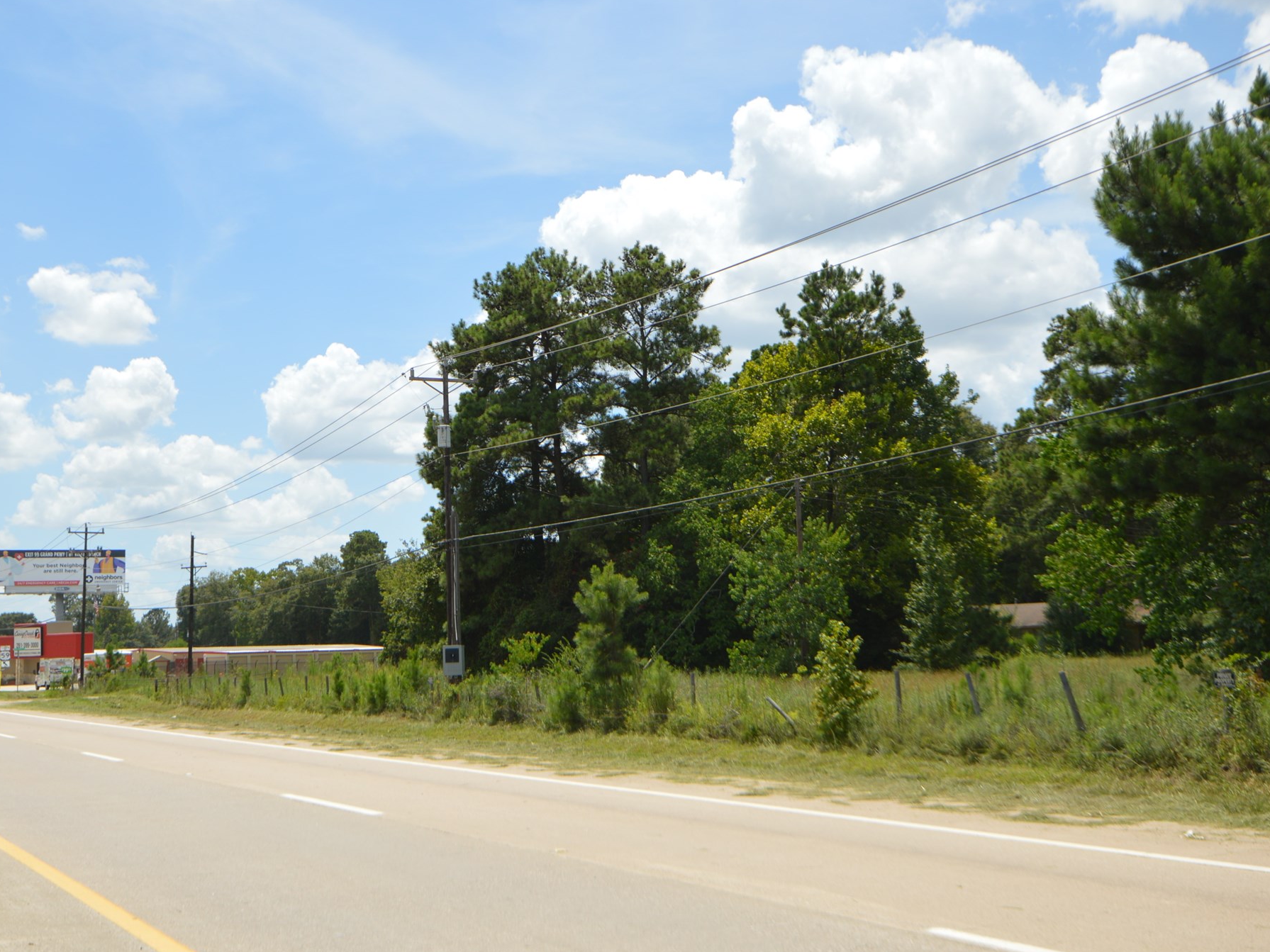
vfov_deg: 34.3
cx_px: 559
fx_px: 1541
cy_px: 492
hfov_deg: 44.7
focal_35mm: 42
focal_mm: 24
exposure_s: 1/200
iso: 100
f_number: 9
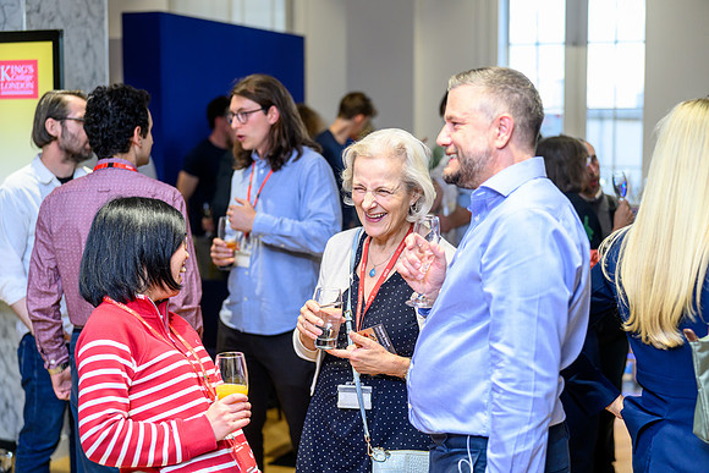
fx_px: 1162
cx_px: 354
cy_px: 236
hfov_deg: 33.9
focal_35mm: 59
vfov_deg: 23.0
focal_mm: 59
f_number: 2.4
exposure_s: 1/200
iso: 800
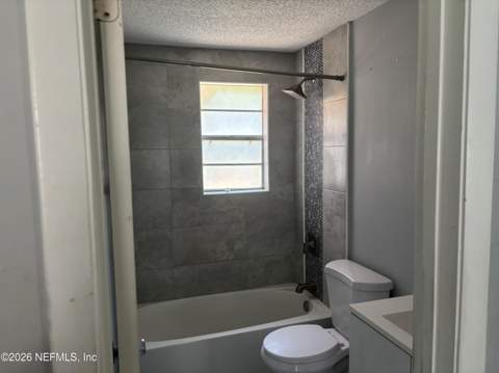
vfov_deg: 53.0
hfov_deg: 67.4
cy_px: 186
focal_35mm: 26
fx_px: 374
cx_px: 250
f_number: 1.6
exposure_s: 1/60
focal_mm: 5.96
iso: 250
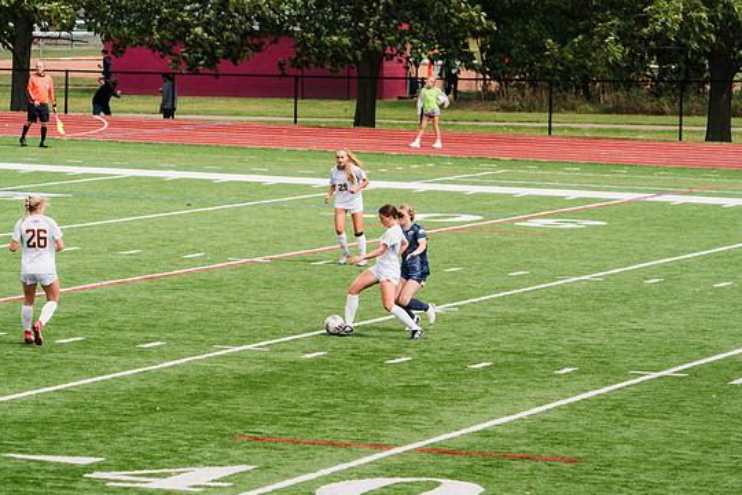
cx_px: 374
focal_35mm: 215
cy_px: 254
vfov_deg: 6.4
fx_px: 4431
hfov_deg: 9.6
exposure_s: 1/1600
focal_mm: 200
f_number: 5.6
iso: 400
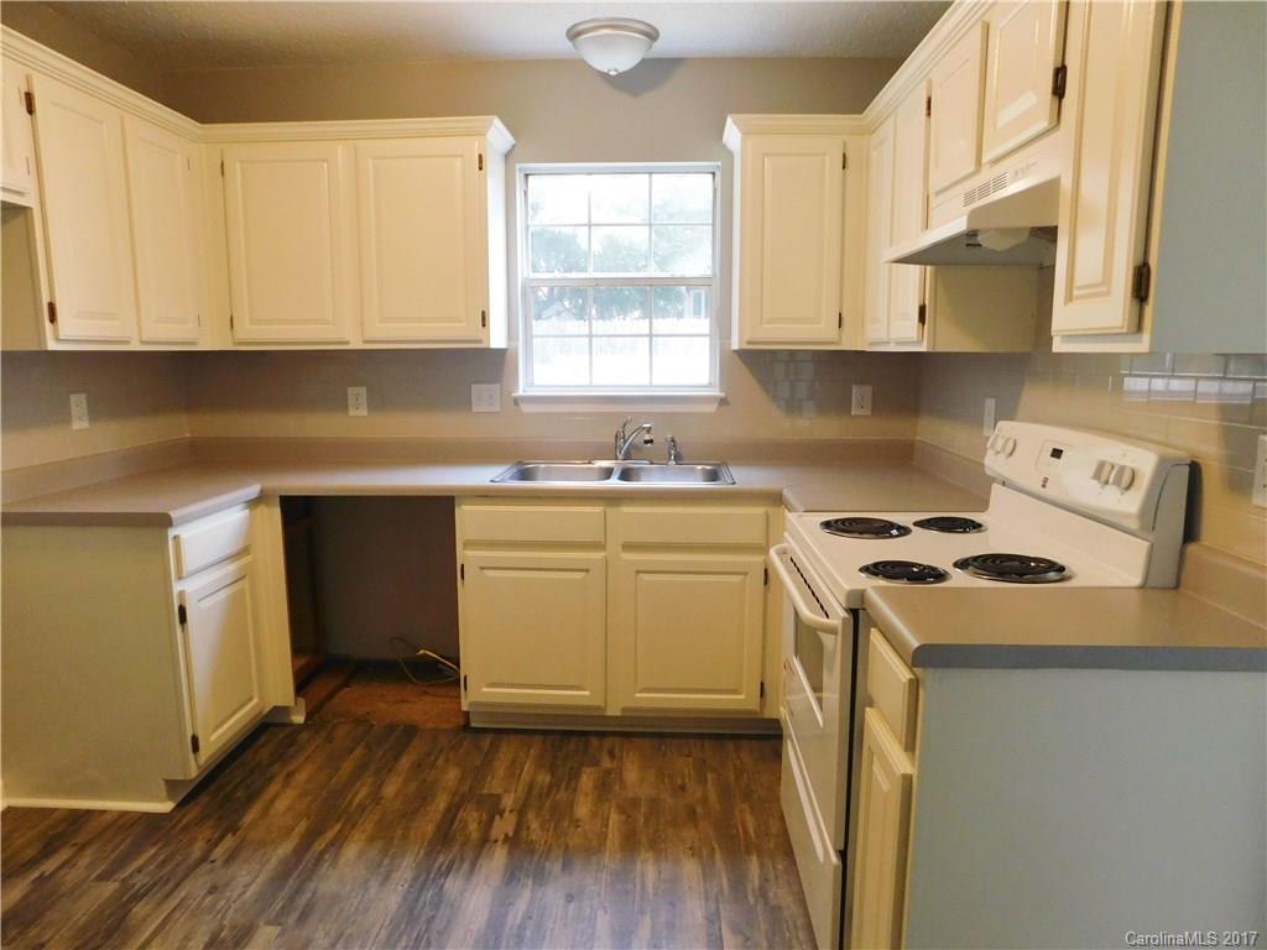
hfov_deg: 73.9
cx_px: 634
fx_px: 842
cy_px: 475
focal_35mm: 23
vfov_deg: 58.9
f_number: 3
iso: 250
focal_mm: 4
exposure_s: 1/30
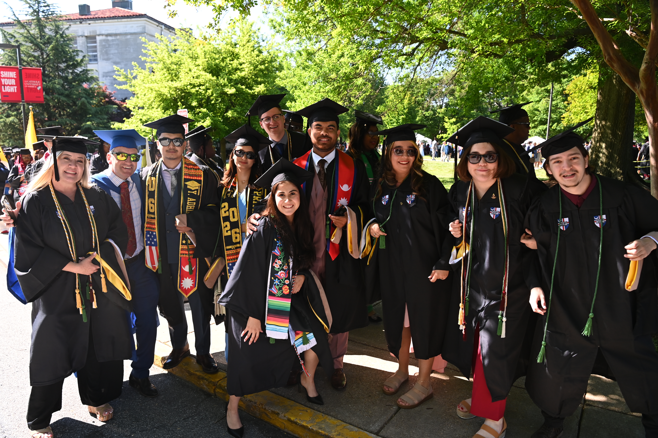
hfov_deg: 73.7
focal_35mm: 24
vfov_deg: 53.1
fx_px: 439
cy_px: 219
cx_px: 329
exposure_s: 1/200
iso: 400
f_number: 4.5
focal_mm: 24
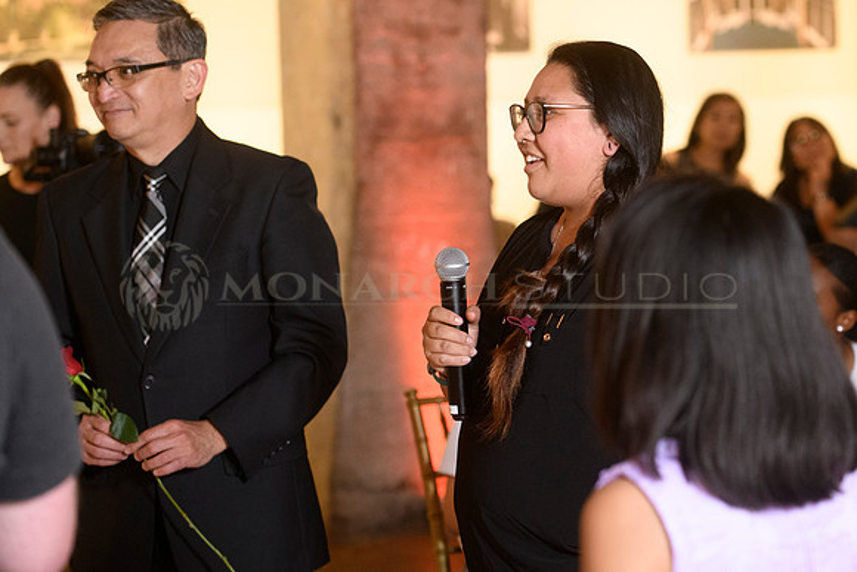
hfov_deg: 15.6
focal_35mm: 131
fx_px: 3125
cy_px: 223
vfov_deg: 10.5
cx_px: 524
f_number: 4.5
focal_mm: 102
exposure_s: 1/100
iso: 3200
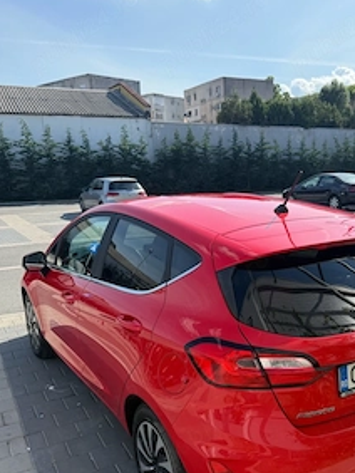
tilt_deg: -17.1
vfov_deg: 52.9
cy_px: 314
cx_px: 248
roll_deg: +0.4
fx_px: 464
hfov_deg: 41.1
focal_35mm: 34
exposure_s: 1/3145
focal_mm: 6.76
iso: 100
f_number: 1.78
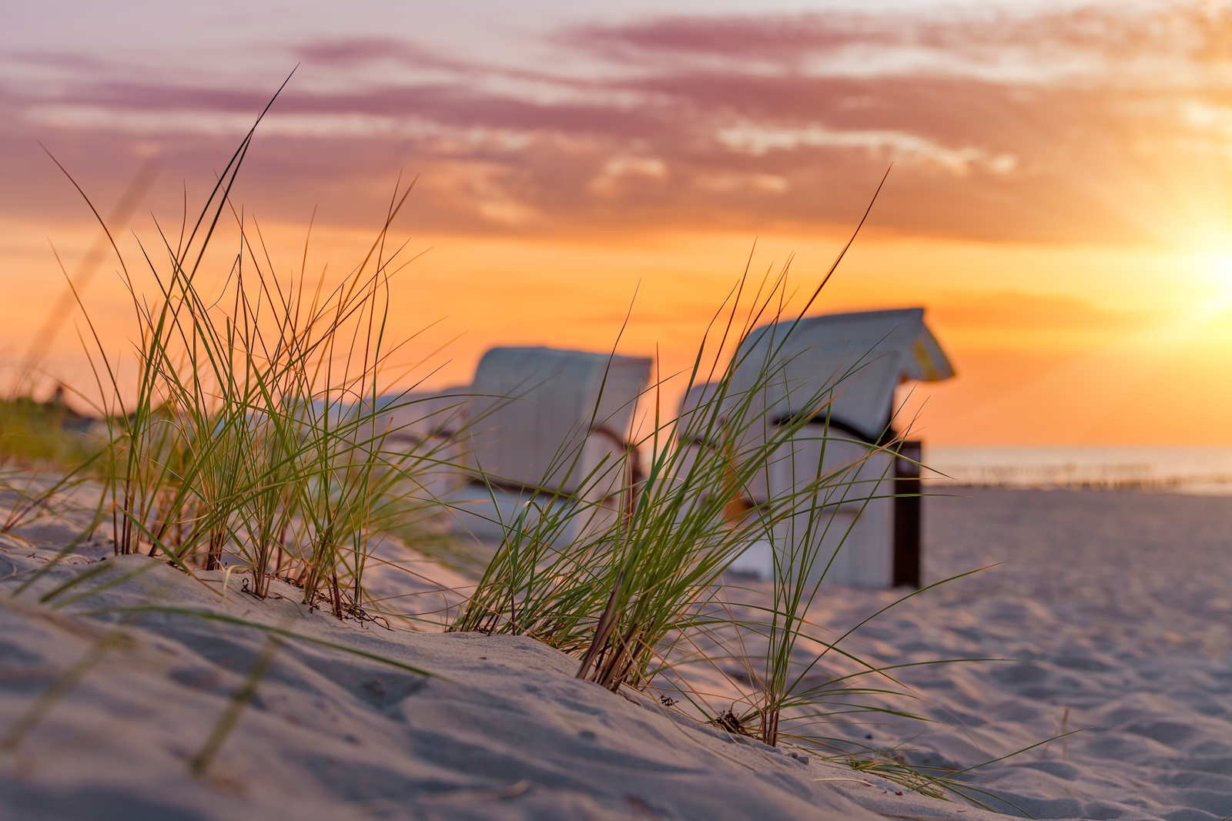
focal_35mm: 70
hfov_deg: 28.8
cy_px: 410
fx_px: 2395
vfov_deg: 19.4
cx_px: 616
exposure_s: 1/640
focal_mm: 70
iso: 100
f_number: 5
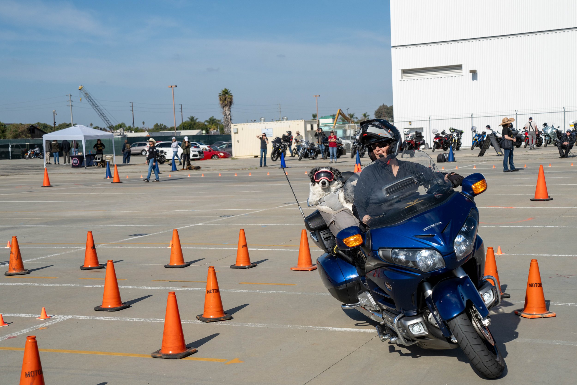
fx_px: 914
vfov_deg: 23.8
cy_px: 205
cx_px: 296
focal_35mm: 57
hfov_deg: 35.0
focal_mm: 49
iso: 400
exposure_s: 1/2500
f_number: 5.6
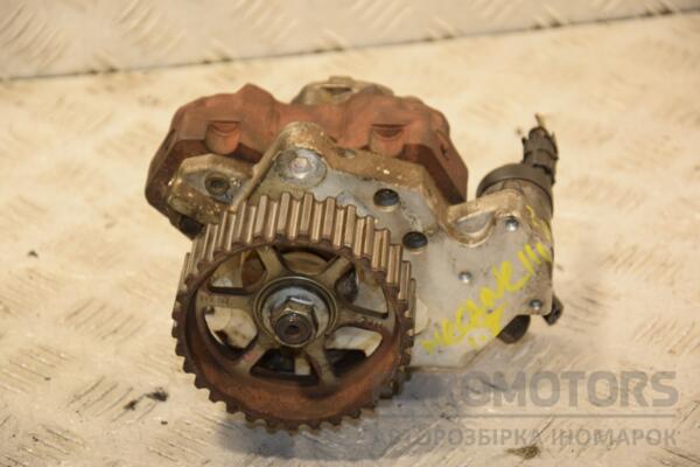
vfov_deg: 10.8
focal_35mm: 128
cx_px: 350
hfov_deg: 16.1
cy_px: 234
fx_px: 2479
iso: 800
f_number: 5.6
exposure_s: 1/160
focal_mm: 85
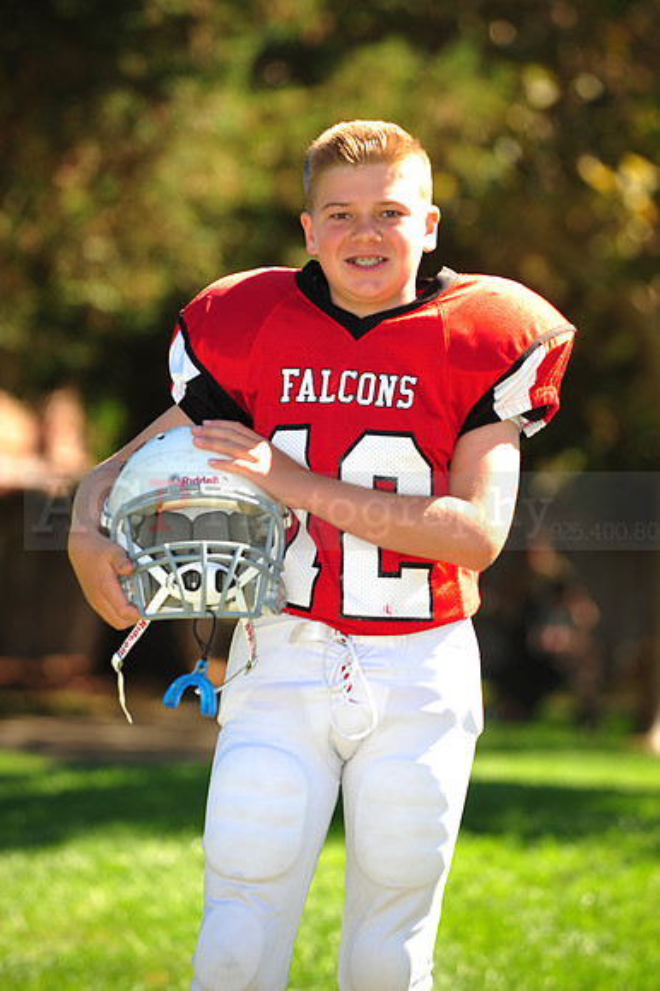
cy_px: 496
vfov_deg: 10.3
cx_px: 330
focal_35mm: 200
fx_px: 5506
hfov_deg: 6.9
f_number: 4.5
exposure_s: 1/250
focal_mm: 200
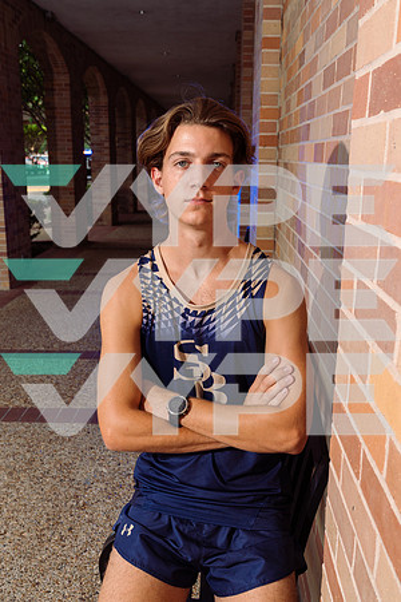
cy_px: 301
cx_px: 200
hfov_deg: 37.9
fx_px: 585
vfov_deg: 54.4
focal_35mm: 35
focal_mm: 35
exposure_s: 1/250
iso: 250
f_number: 7.1
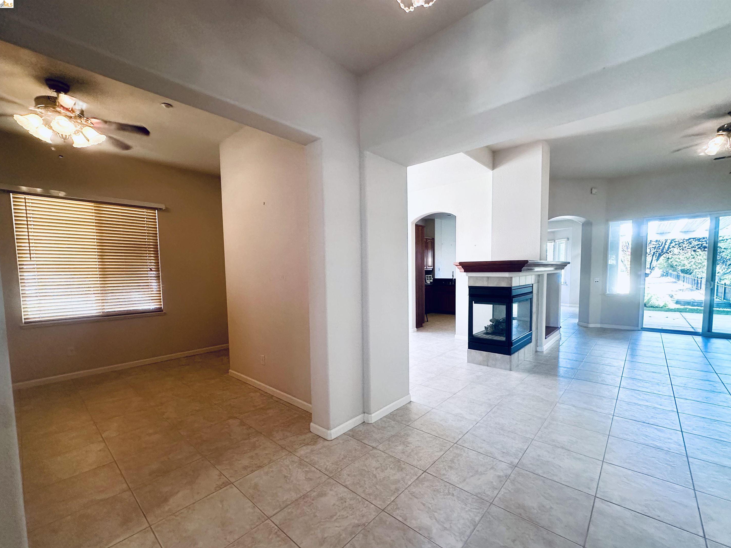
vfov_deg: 81.6
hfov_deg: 98.2
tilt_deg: -3.7
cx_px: 373
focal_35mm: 15
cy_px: 293
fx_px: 317
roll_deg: +0.9
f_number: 2.2
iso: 320
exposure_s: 1/120
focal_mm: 2.22
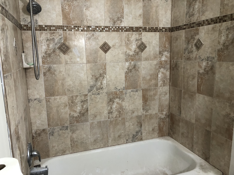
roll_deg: +2.3
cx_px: 117
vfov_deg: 49.7
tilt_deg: -9.4
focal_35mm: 28
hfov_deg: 63.4
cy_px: 88
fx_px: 189
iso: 80
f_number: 1.8
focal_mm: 4
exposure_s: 1/15
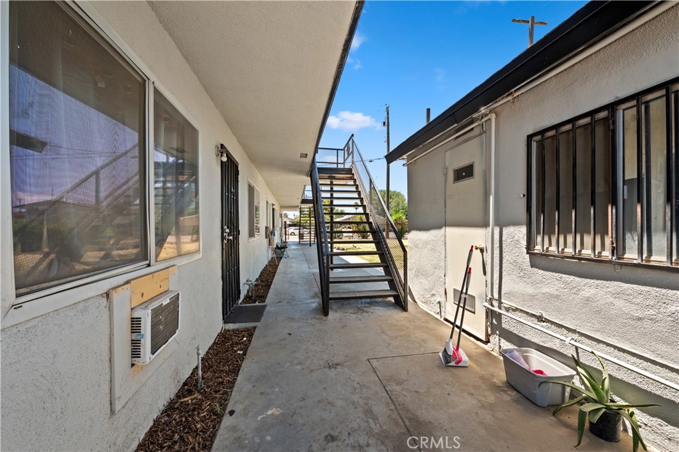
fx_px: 283
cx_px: 340
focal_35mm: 15
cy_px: 226
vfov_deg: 77.2
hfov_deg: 100.4
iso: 250
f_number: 9
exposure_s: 1/50
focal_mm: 15
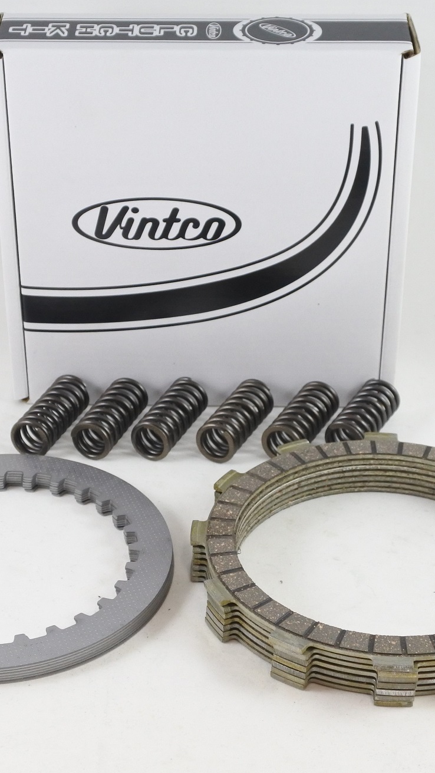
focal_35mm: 65
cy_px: 387
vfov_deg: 32.4
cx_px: 208
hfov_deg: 18.5
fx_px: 1333
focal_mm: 15.3
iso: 640
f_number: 4.2
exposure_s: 1/125
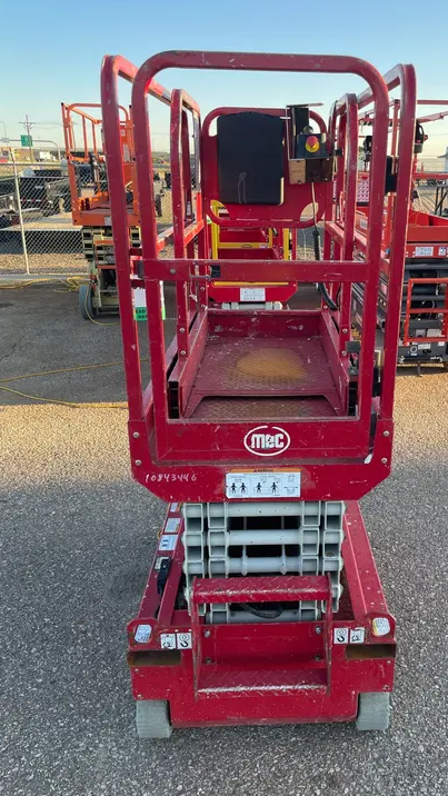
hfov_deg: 39.8
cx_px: 292
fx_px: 612
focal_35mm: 29
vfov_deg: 66.1
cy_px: 396
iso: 32
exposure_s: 1/251
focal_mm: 4.2
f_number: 1.6
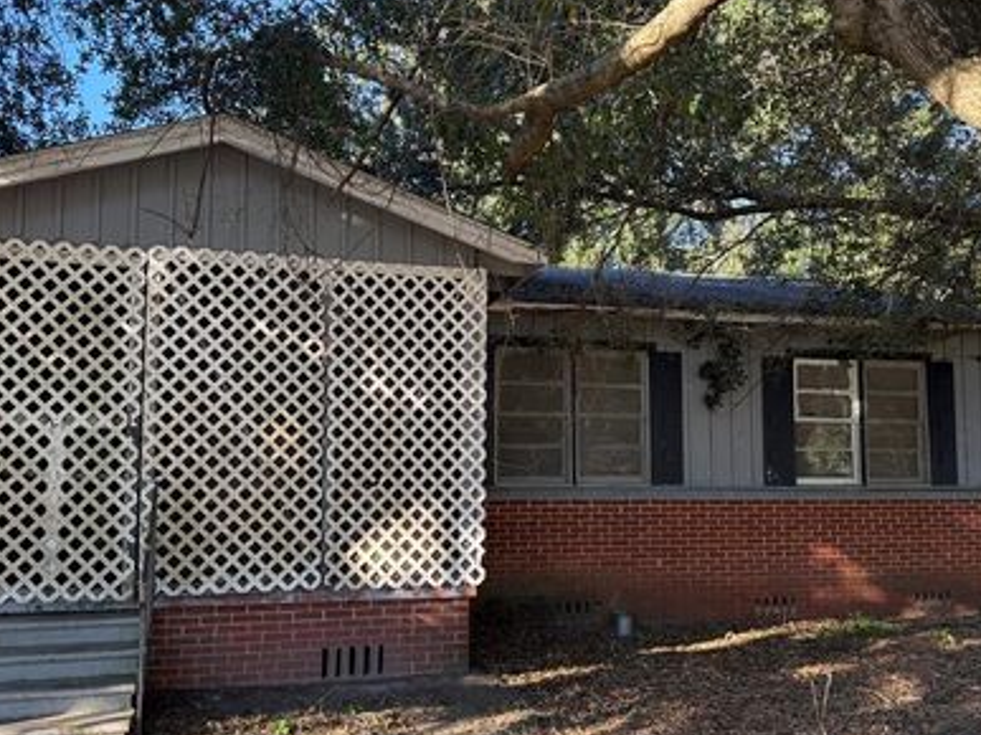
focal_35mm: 31
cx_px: 489
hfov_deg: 58.4
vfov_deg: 45.4
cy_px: 399
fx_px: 878
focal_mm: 6.76
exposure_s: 1/294
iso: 100
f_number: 1.78
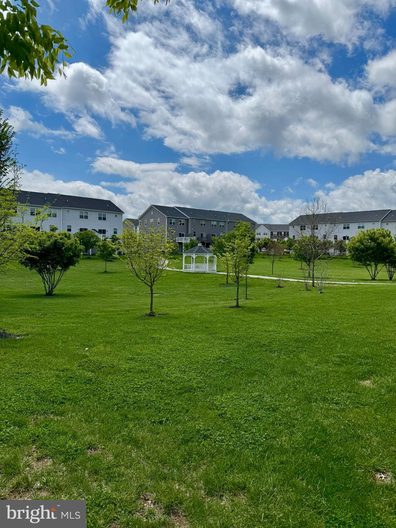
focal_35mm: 24
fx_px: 366
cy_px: 264
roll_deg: -0.7
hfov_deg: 56.8
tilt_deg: -2.2
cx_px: 198
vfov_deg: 71.6
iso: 80
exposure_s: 1/12346
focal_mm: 6.76
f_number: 1.78
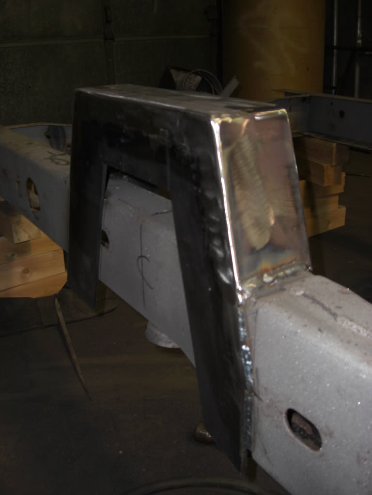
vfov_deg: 49.0
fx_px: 544
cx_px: 186
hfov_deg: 37.7
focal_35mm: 38
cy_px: 248
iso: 200
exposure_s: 1/30
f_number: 2.8
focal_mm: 7.9
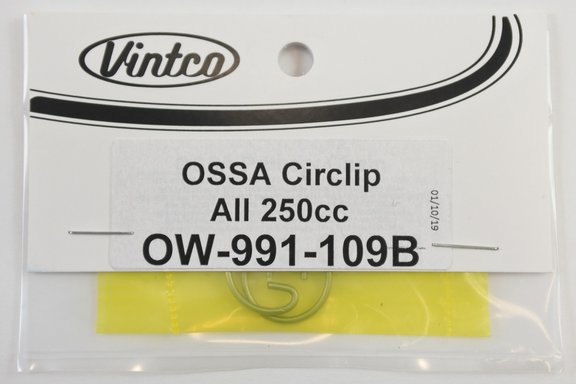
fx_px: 736
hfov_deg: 42.7
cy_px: 192
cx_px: 288
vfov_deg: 29.2
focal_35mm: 46
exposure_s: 1/125
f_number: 4.5
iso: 400
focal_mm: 17.2
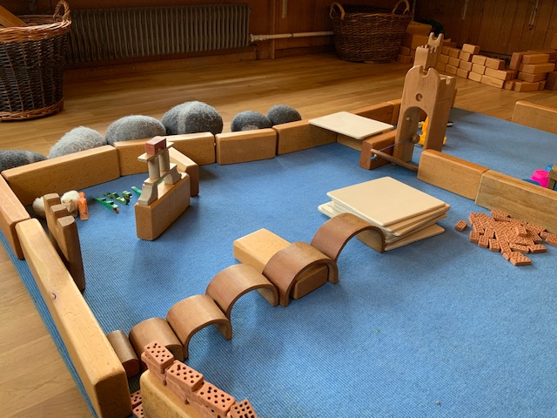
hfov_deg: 61.7
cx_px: 278
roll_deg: -1.8
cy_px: 209
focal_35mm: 29
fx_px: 467
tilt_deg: -27.6
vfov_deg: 48.2
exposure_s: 1/50
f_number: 1.8
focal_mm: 3
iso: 64
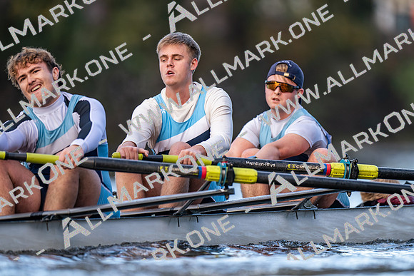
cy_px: 138
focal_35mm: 600
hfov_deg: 3.4
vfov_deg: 2.3
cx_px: 207
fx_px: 6901
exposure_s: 1/2500
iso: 2200
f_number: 4
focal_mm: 600
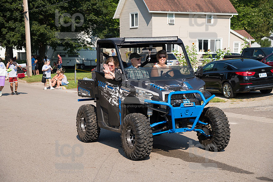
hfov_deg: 28.8
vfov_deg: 19.5
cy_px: 91
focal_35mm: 70
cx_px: 136
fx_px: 531
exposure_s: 1/800
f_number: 6.3
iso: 320
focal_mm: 70
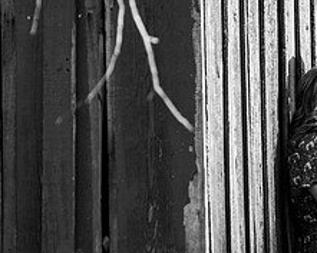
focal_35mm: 355
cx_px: 202
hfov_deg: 5.4
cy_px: 104
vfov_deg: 4.4
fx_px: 3332
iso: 50
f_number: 2.8
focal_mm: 135
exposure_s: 1/160
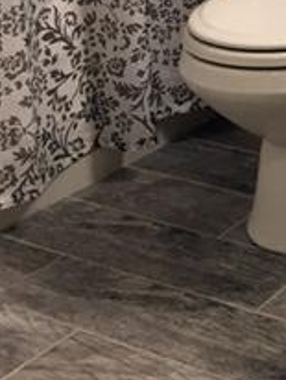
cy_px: -201
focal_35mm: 108
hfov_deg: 12.8
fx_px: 1187
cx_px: 467
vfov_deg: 16.5
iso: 64
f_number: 2.2
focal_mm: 4.15
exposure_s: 1/30
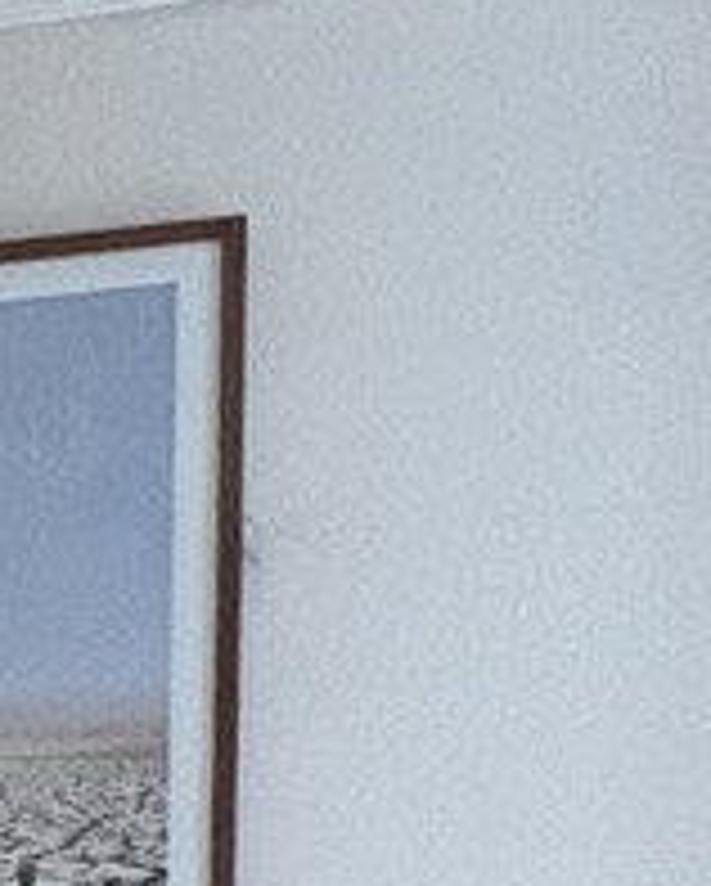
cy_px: 1381
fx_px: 3493
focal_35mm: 133
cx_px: -1809
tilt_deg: -1.6
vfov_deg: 13.5
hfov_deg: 8.4
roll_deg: +2.2
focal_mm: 2.22
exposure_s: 1/100
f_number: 2.2
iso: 160
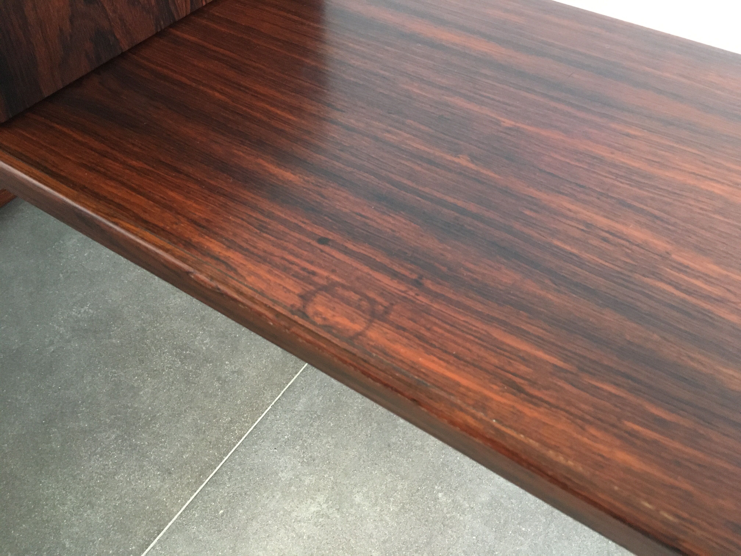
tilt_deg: -49.4
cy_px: 278
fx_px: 621
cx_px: 370
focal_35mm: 29
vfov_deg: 48.2
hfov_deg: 61.7
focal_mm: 4.15
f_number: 2.2
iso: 200
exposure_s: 1/17
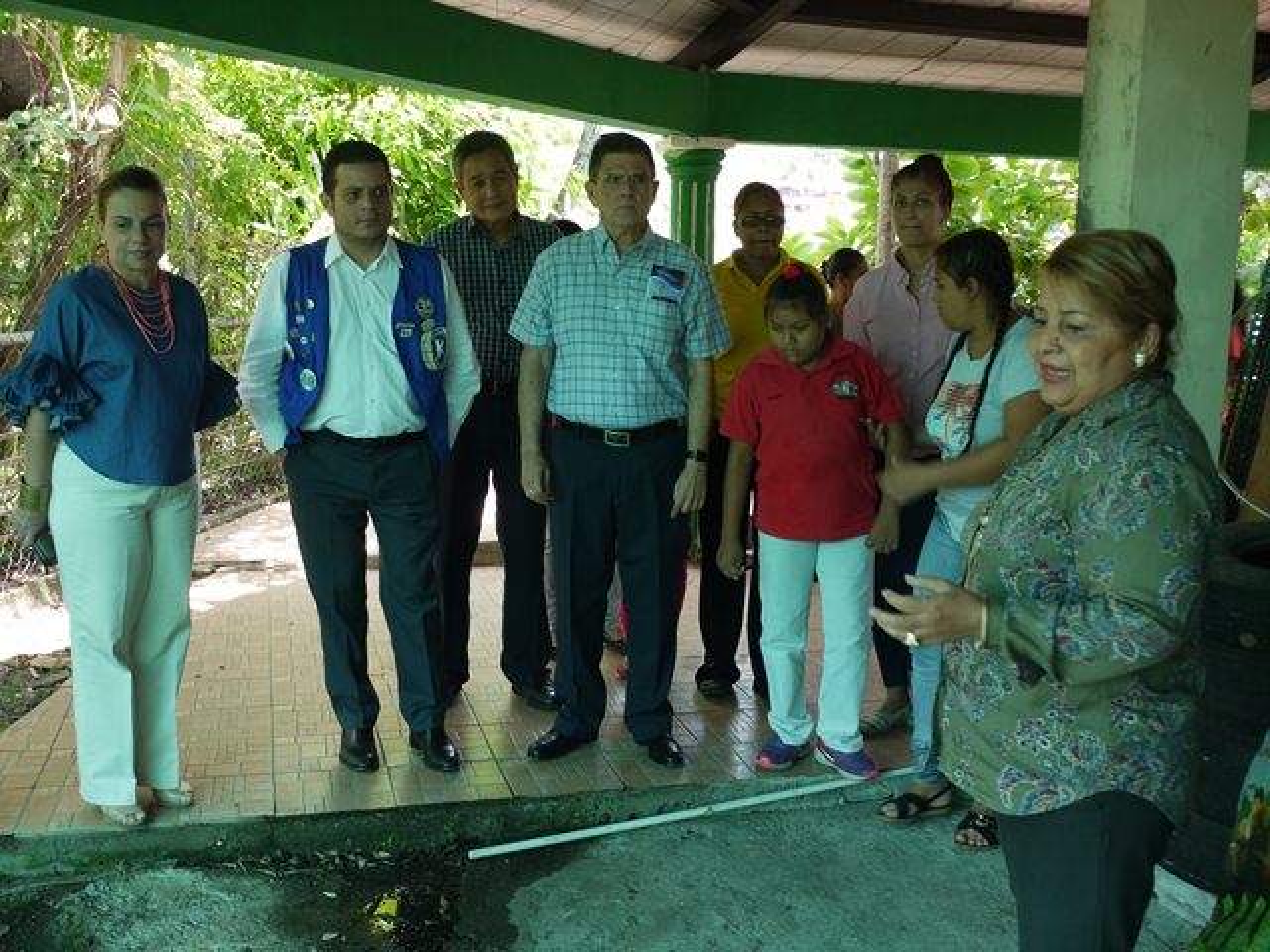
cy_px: 476
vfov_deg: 37.7
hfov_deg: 49.0
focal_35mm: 38
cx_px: 635
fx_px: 1394
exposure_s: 1/30
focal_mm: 19
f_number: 4.3
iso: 100
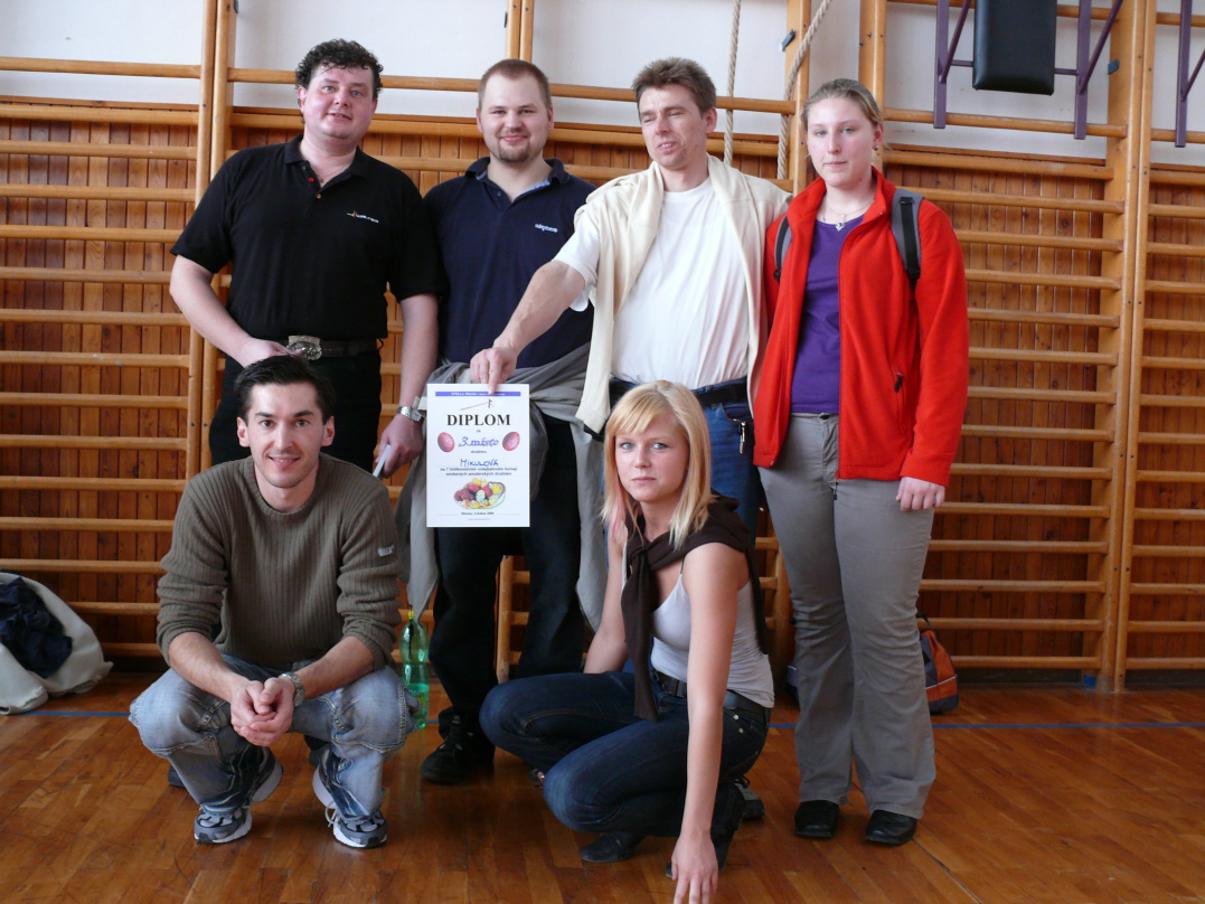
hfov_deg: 49.0
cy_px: 452
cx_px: 602
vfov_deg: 37.7
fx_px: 1323
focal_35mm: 38
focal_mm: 8.1
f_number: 2.8
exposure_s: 1/125
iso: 200
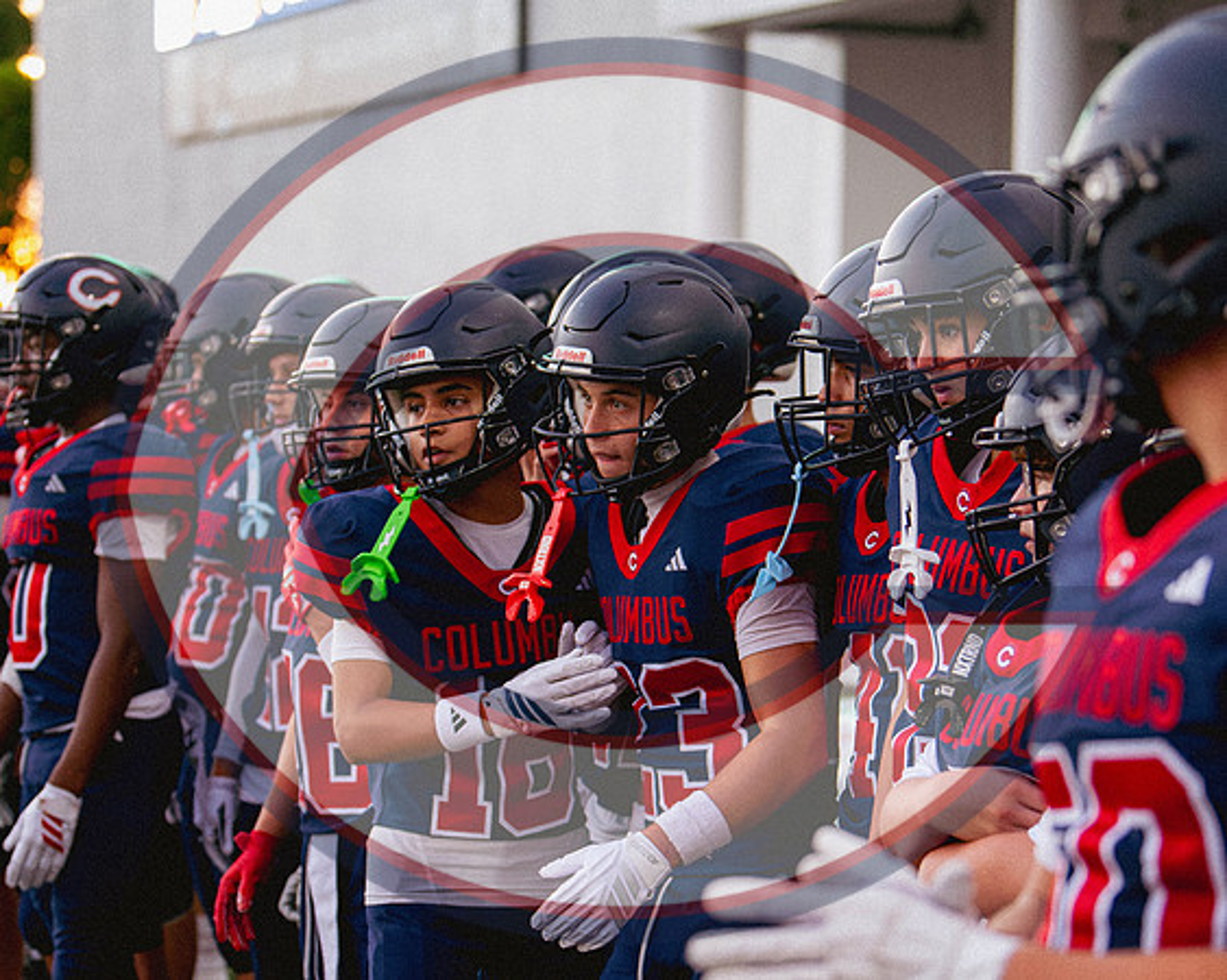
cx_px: 581
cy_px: 667
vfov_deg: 13.4
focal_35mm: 115
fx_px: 4175
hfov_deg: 16.7
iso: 4000
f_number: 2.8
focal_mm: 75
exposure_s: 1/1000
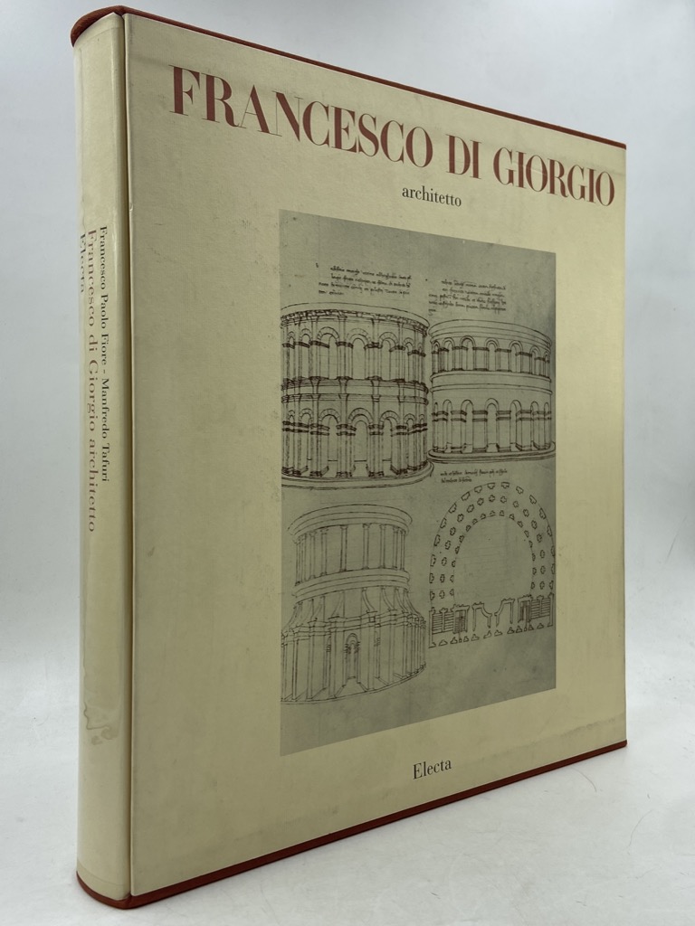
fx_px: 696
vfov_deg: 67.3
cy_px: 463
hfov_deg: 53.1
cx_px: 348
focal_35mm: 26
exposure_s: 1/337
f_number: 1.8
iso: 32
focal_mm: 4.25
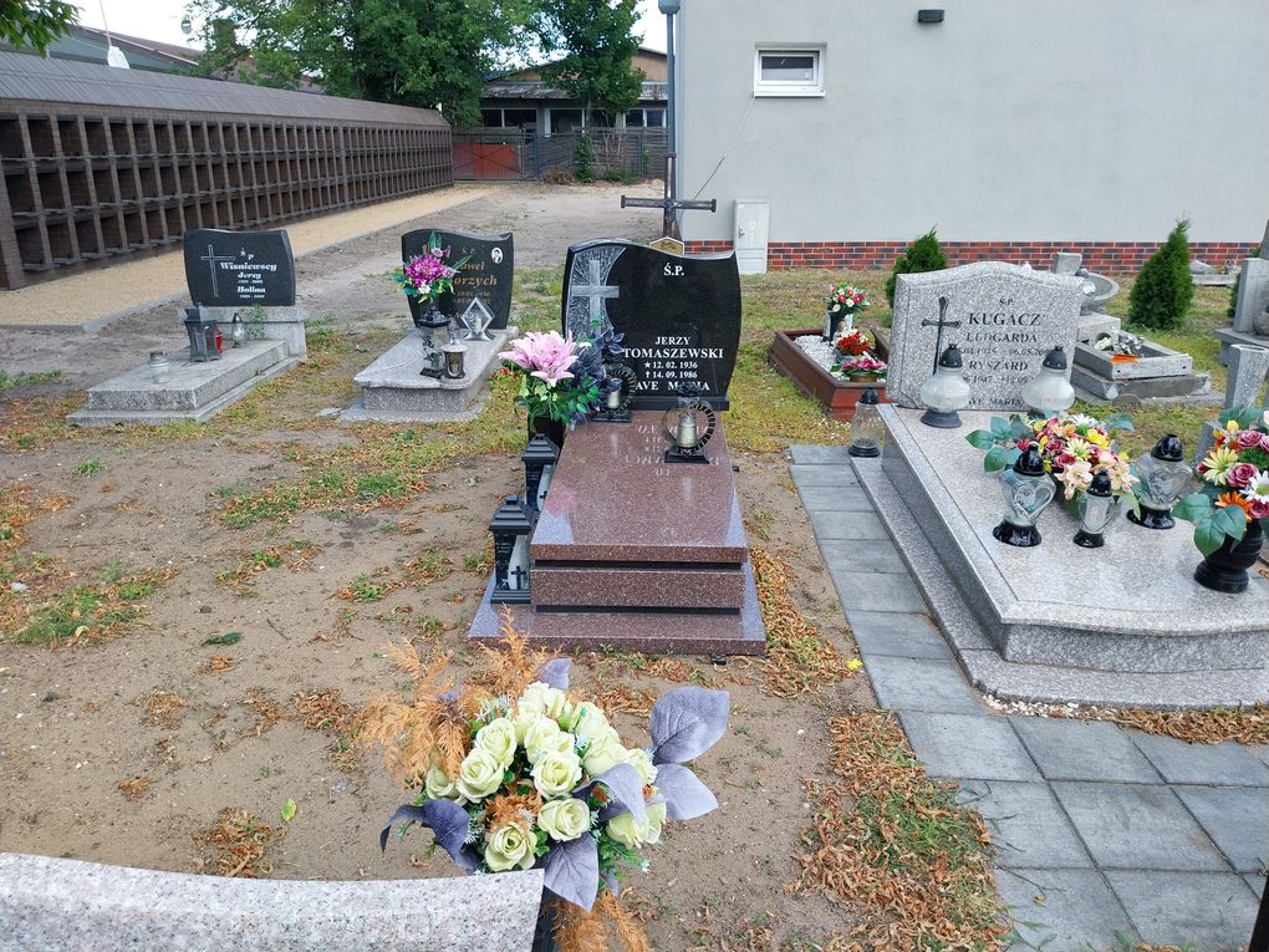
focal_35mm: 26
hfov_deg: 67.3
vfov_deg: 53.1
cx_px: 634
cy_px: 476
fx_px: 953
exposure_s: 1/197
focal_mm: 4
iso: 25
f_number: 1.8
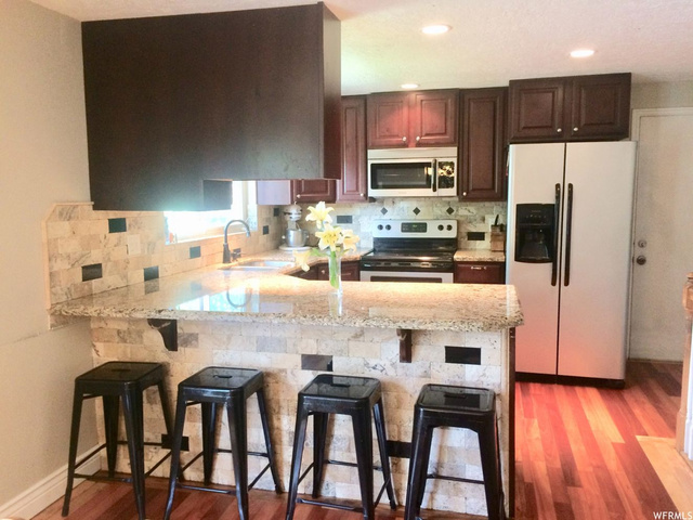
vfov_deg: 48.2
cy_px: 260
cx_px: 346
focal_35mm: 29
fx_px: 581
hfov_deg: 61.7
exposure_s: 1/30
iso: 160
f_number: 2.2
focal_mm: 4.15
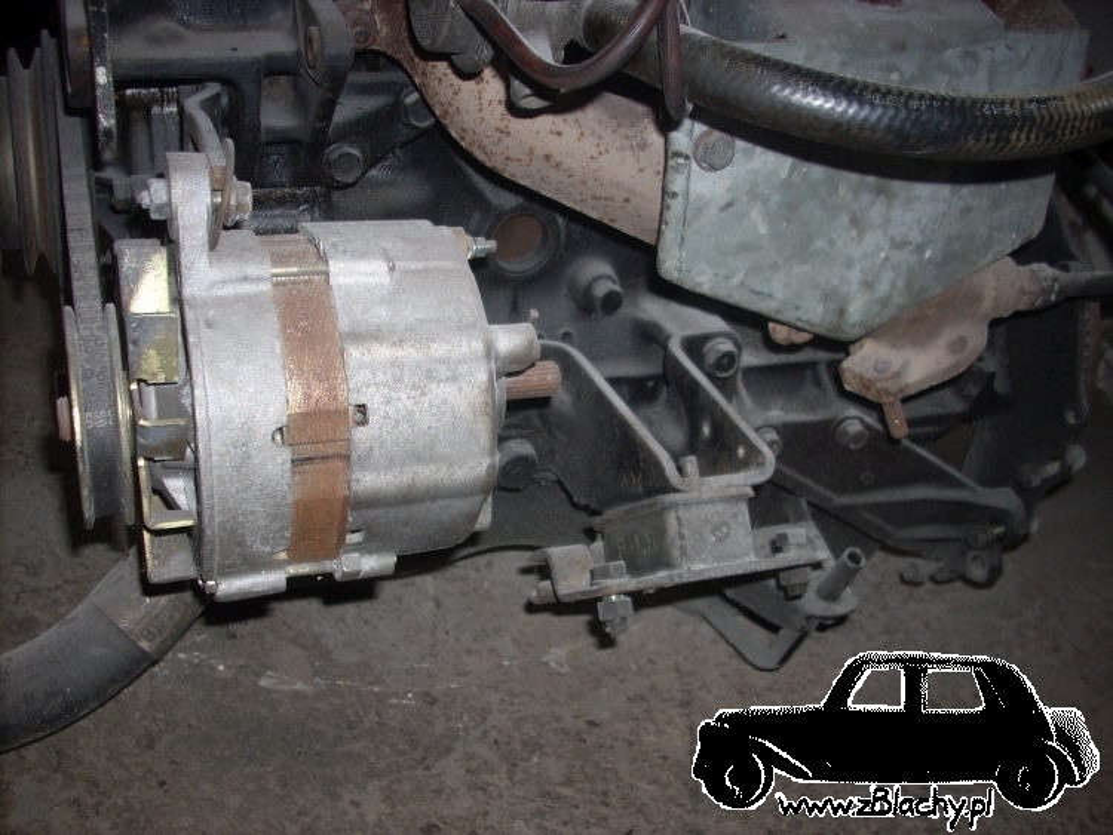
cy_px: 418
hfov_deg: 50.1
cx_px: 556
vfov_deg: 38.7
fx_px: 1190
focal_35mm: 37
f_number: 2.8
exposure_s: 1/60
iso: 64
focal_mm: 6.2
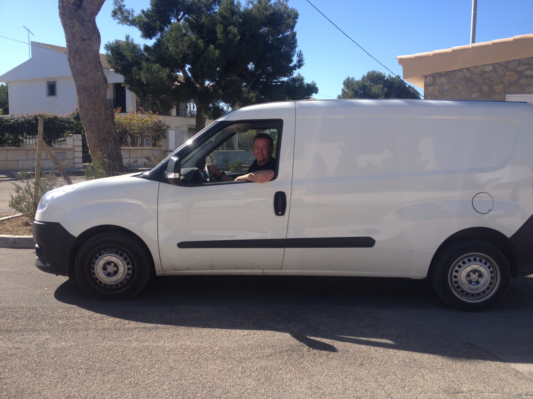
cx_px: 266
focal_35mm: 35
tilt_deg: -11.8
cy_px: 200
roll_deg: -0.4
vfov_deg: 40.7
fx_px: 539
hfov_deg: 52.6
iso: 50
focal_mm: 4.28
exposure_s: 1/1062
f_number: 2.4
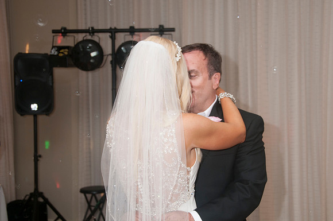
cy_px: 110
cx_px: 166
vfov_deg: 28.0
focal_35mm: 48
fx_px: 443
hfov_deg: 41.2
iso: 400
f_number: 5.6
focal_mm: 32
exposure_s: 1/60
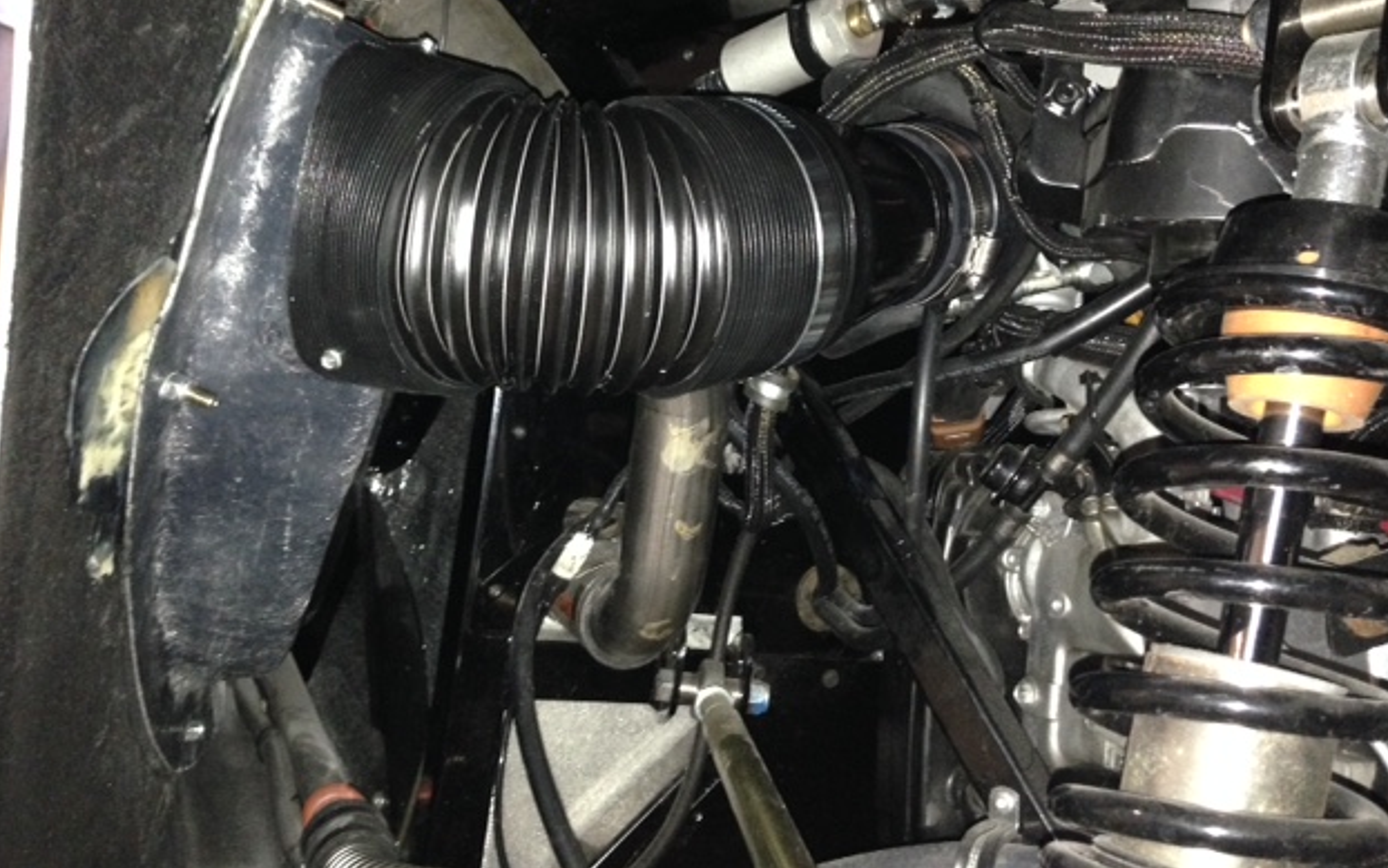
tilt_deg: -2.2
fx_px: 1362
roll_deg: -8.9
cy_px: 370
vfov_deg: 35.3
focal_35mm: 36
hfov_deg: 54.0
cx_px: 692
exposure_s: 1/16
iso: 400
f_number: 2.4
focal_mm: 4.12
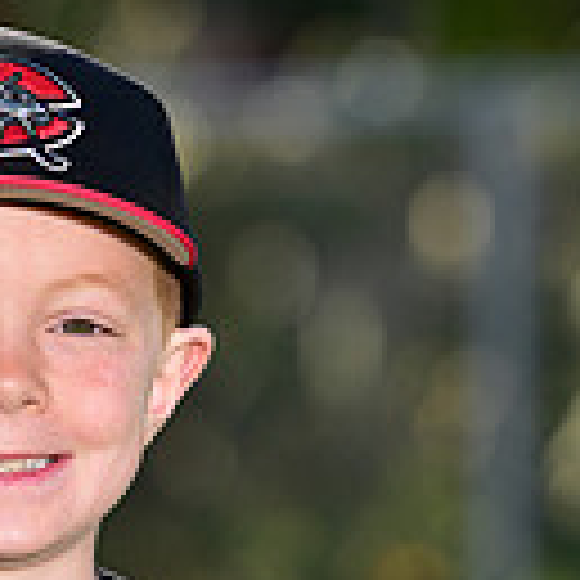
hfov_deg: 2.3
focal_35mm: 765
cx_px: -2
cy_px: 683
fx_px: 14502
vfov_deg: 2.3
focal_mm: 200
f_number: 5
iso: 80
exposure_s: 1/250
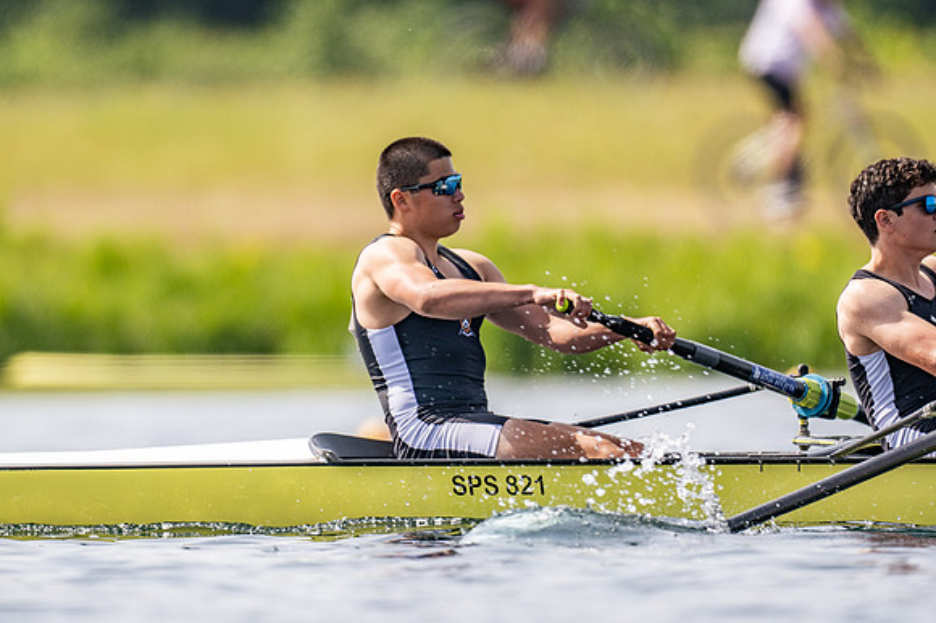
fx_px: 23386
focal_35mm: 900
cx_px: 468
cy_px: 312
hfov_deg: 2.3
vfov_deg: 1.5
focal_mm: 600
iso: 200
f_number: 4
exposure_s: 1/2500
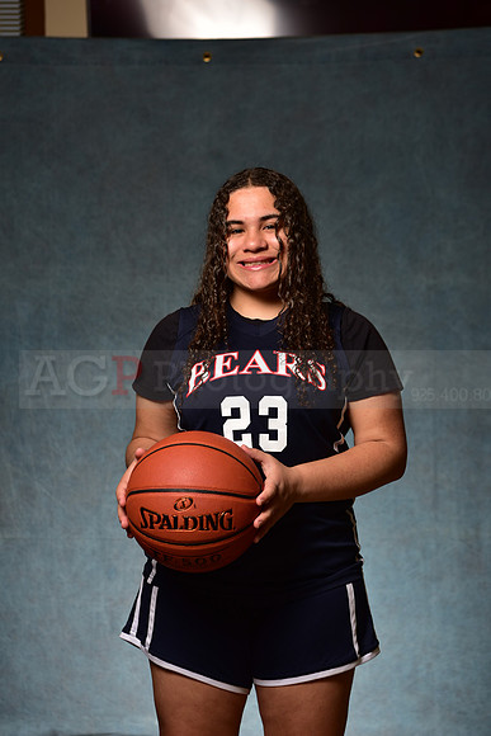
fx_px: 1431
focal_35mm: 70
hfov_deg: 19.5
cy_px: 368
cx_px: 246
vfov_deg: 28.8
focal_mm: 70
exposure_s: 1/200
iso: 100
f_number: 5
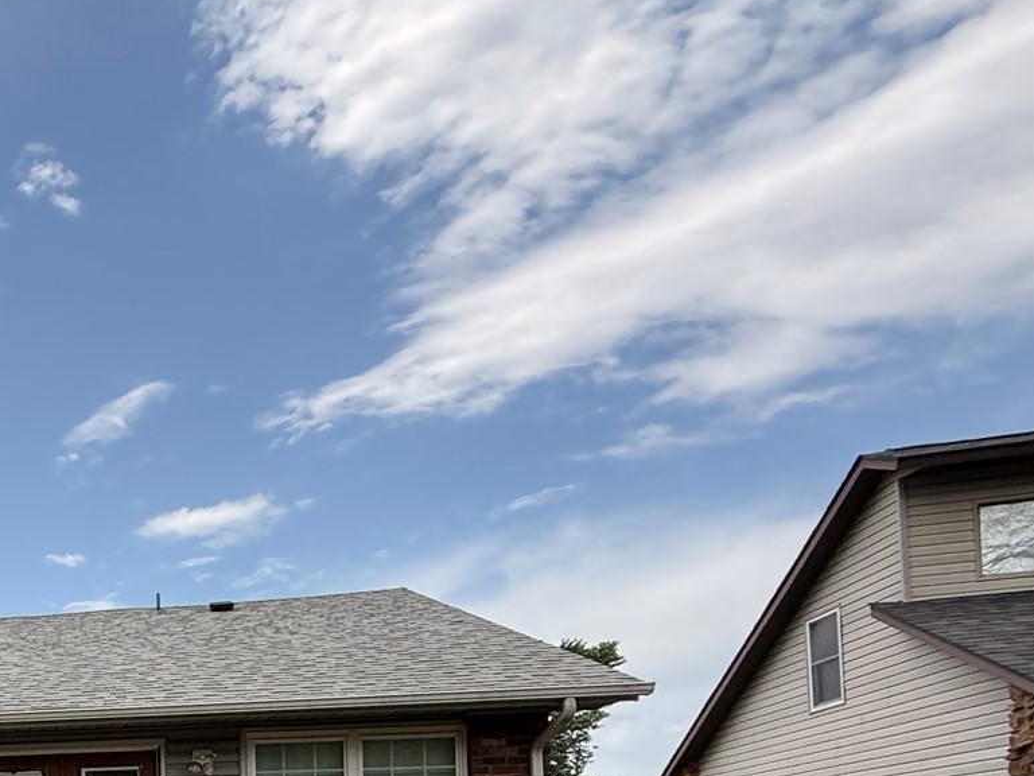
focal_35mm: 35
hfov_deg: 38.4
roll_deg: +1.2
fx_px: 1045
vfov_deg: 35.1
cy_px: 849
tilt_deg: +1.6
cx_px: -217
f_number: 2.2
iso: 50
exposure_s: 1/1656
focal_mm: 2.22
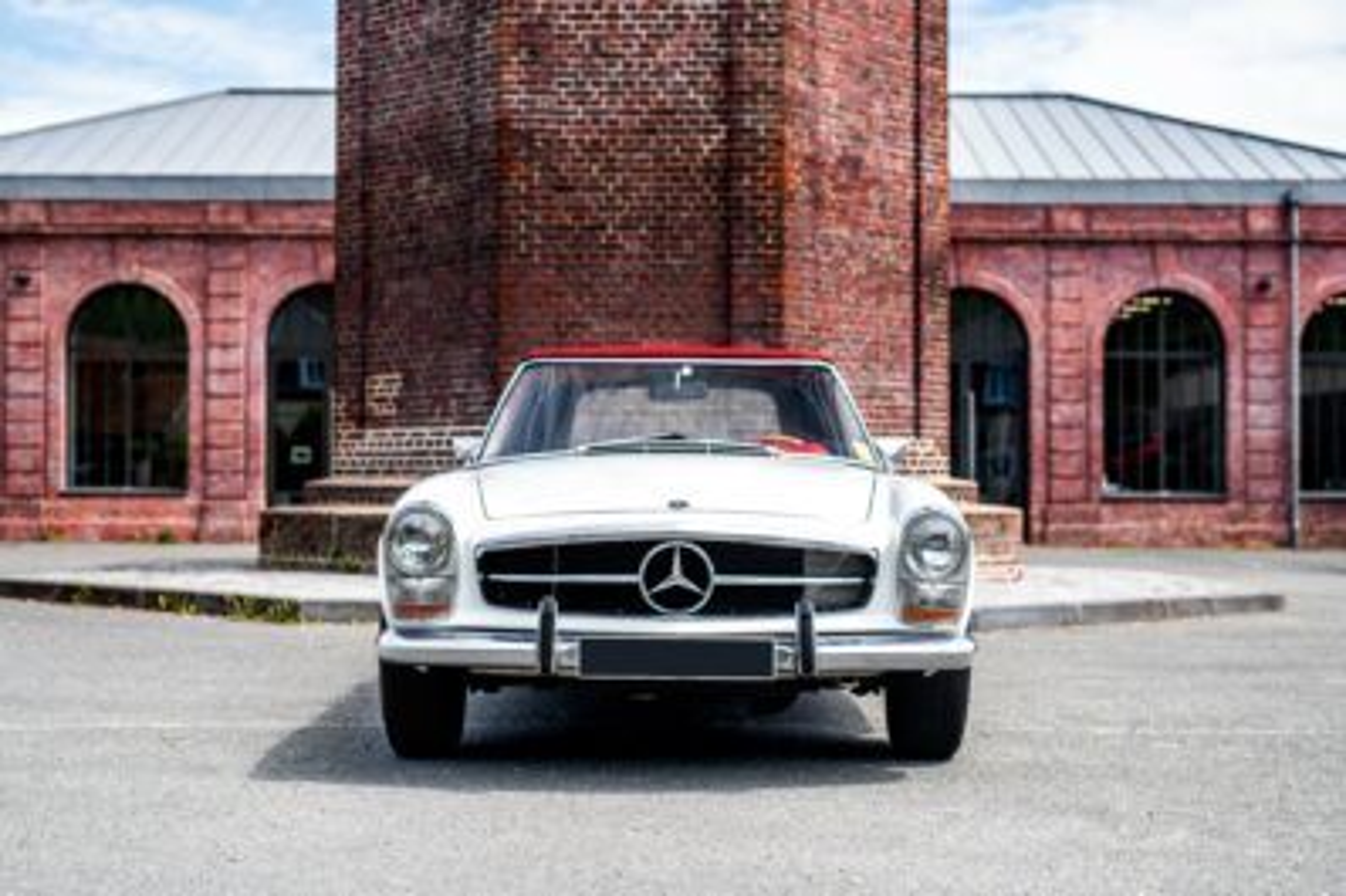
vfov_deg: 27.0
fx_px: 1869
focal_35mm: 50
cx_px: 673
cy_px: 448
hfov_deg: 39.6
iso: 100
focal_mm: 50
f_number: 3.2
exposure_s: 1/640
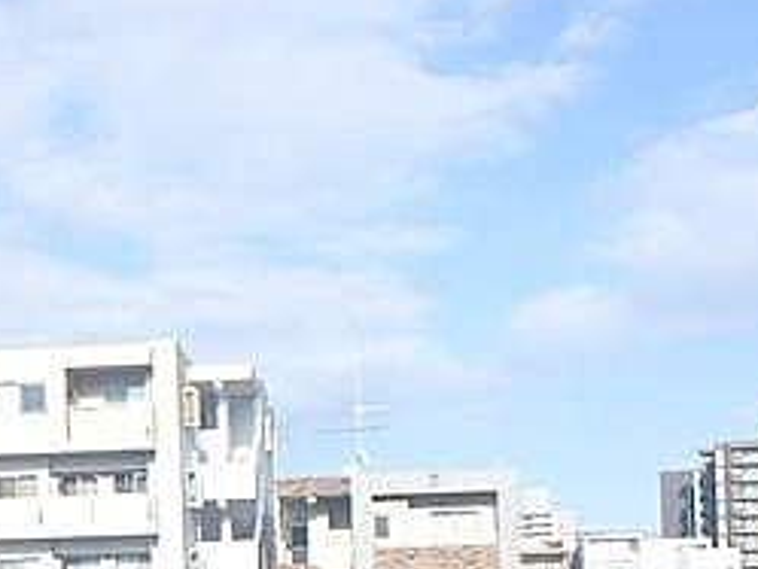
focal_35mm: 54
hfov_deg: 35.4
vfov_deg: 25.4
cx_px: 317
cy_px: 596
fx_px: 1183
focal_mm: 3.7
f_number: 3.5
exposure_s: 1/800
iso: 125
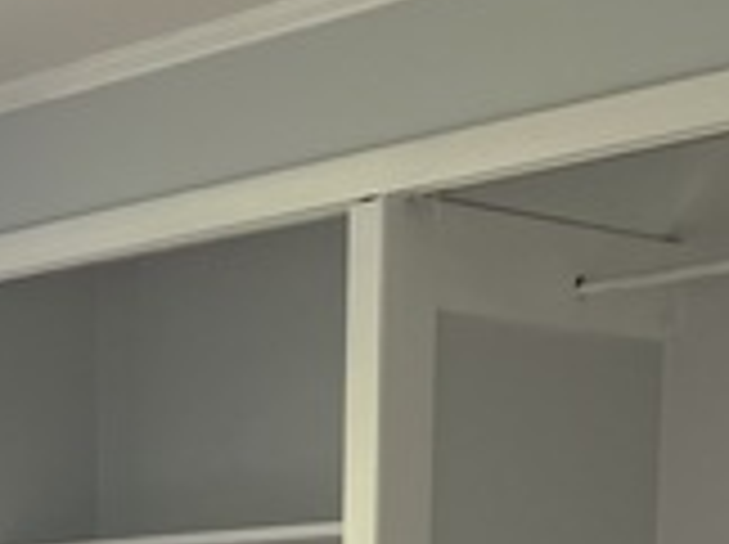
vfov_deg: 12.5
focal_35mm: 107
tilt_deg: -8.5
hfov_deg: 17.3
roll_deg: +1.3
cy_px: 998
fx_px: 2250
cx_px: -209
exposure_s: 1/163
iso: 50
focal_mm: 5.7
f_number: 1.5
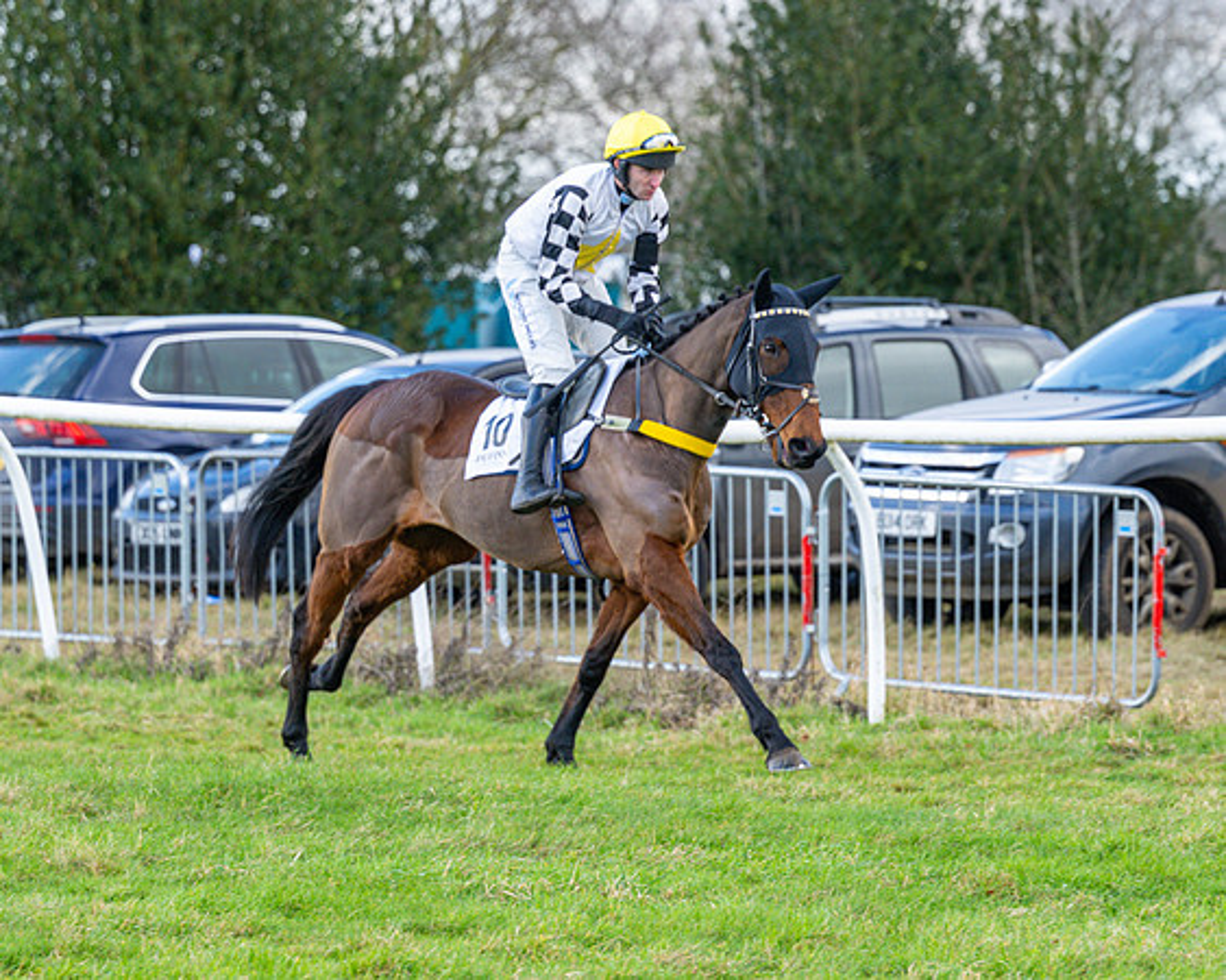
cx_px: 719
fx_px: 9134
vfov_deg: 6.1
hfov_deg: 7.7
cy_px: 477
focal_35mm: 252
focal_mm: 145
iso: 500
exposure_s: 1/800
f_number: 4
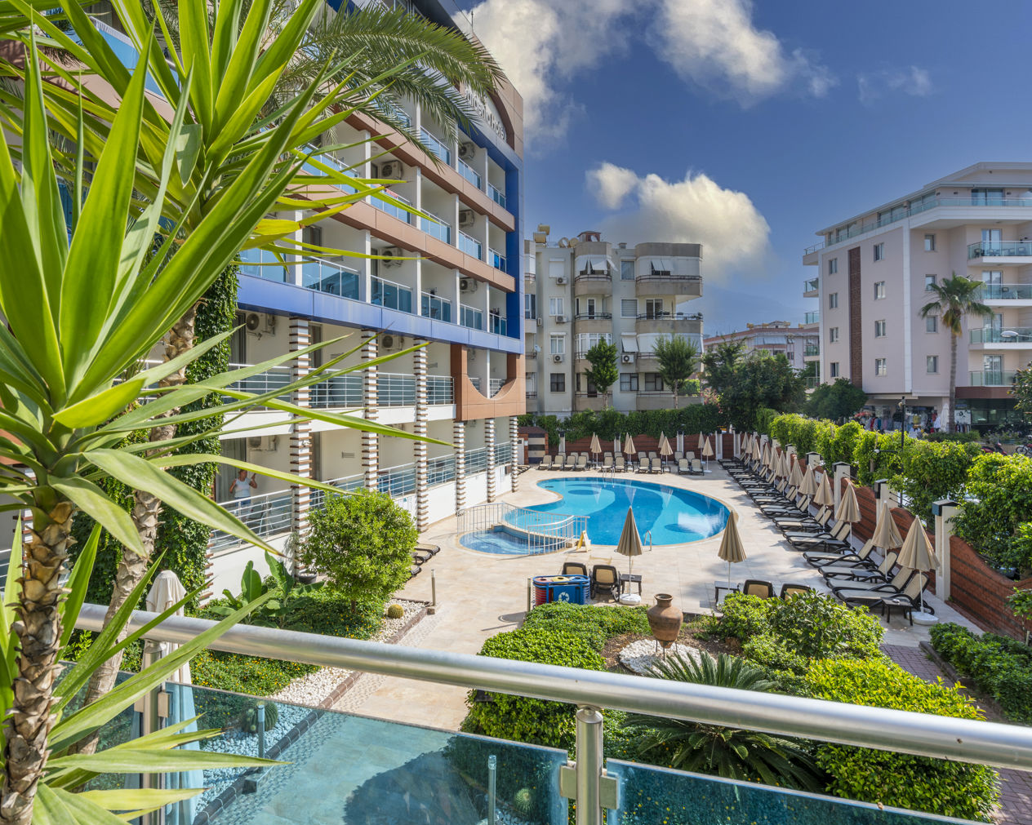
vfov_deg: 70.8
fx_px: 580
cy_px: 396
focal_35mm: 19
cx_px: 411
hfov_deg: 82.3
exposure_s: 1/100
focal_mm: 16
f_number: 13
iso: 100
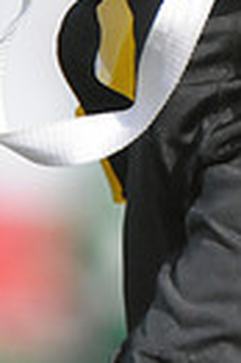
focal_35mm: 2659
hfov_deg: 0.5
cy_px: -338
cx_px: 278
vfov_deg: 0.8
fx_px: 26770
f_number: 4
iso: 1600
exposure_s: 1/8000
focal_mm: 400
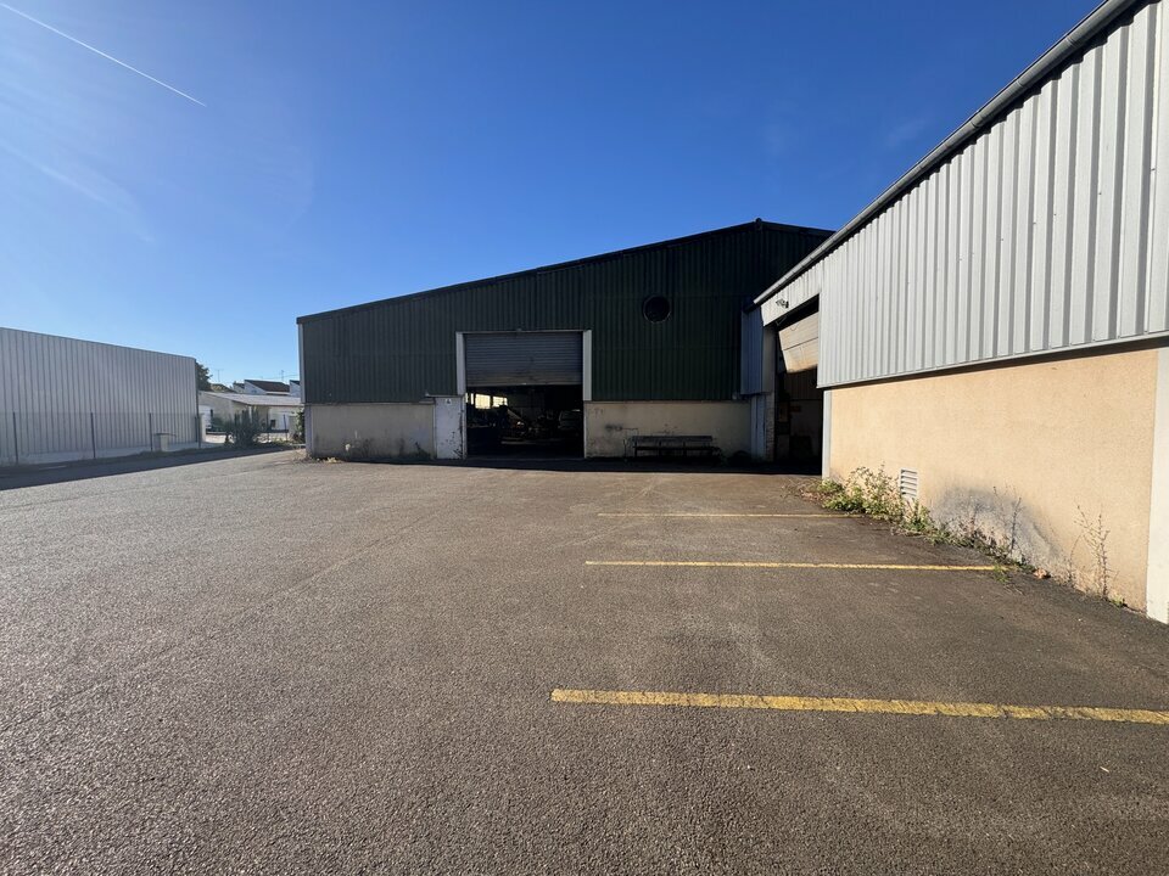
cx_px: 584
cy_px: 438
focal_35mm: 14
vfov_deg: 85.7
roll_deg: -2.9
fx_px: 473
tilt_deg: -3.4
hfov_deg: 102.1
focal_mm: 2.22
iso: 40
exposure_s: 1/1094
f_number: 2.2
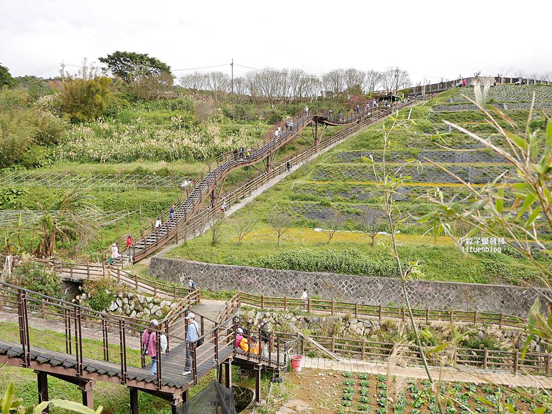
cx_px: 276
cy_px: 207
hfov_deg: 63.4
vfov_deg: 49.8
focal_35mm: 28
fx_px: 447
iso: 200
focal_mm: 14
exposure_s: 1/800
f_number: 3.5
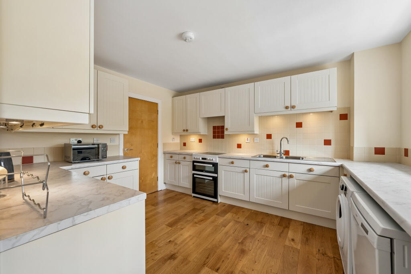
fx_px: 160
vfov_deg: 81.2
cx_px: 206
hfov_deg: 104.2
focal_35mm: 14
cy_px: 137
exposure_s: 1/50
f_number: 5
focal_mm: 14
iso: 320
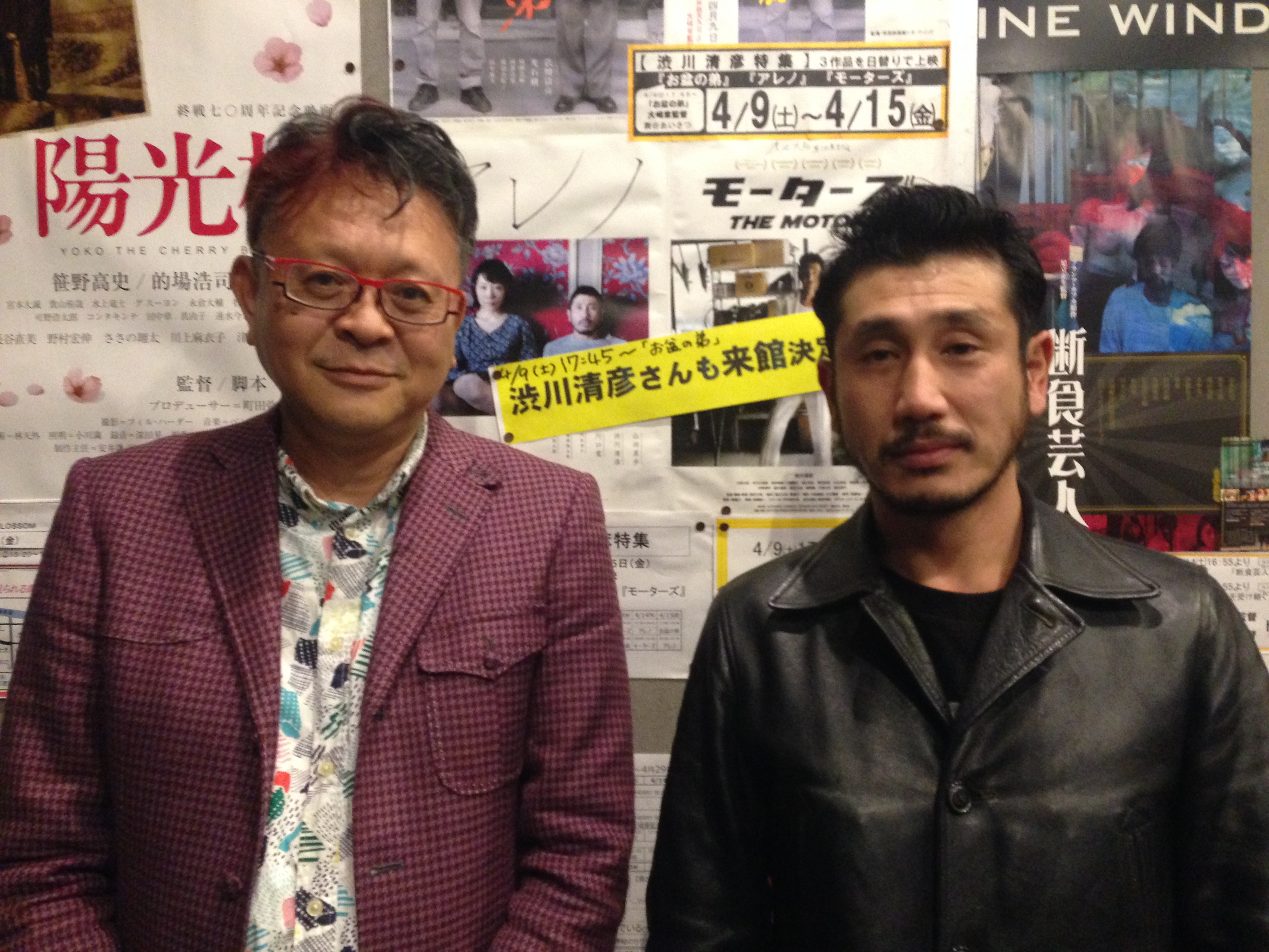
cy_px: 476
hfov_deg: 55.4
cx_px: 634
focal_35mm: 33
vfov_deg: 42.9
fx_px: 1210
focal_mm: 4.12
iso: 400
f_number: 2.4
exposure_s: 1/15
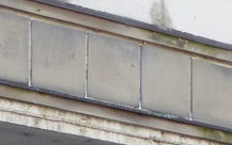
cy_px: 279
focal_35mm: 275
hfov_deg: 7.6
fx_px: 1740
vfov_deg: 4.7
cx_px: 87
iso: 250
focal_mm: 8.5
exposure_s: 1/500
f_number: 3.2
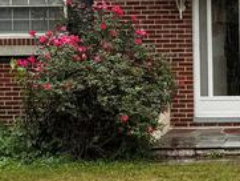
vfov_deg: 10.9
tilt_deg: -0.9
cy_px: 73
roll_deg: -0.2
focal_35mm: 136
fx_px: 944
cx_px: 284
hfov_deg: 14.1
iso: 80
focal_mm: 6.76
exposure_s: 1/425
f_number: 1.78
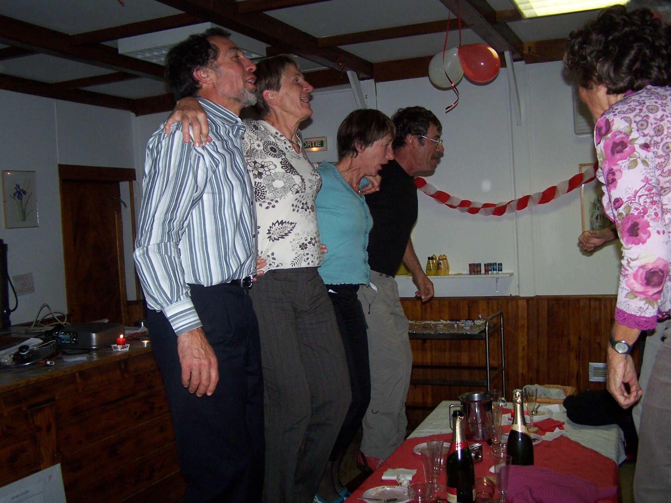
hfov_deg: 49.0
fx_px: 737
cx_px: 336
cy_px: 252
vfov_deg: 37.7
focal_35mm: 38
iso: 140
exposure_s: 1/60
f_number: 2.8
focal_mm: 6.3
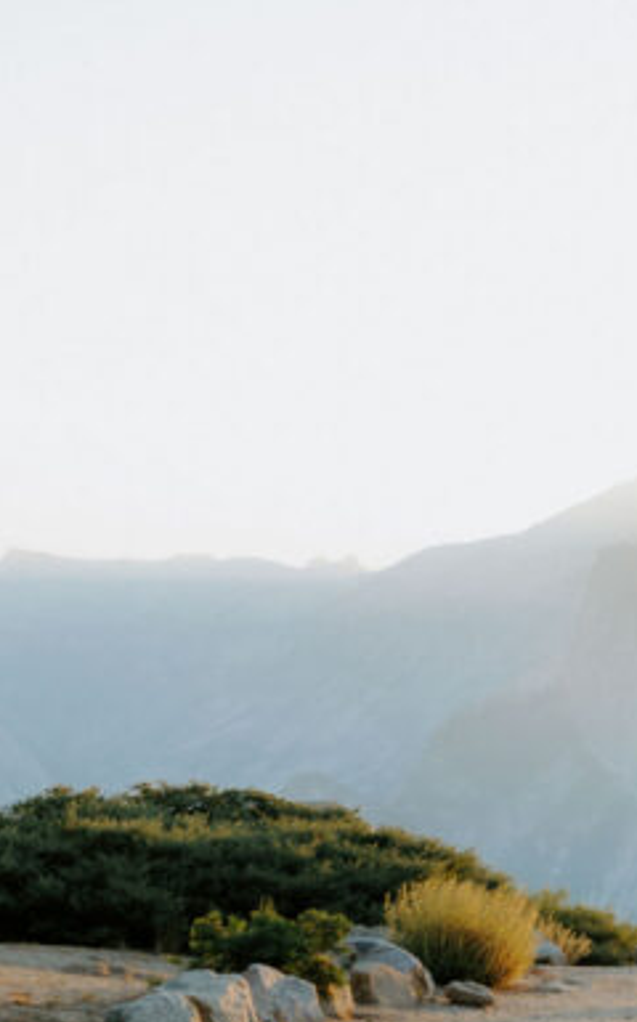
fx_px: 2644
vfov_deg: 21.8
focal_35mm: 95
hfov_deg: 13.2
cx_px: 847
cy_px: 373
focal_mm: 35
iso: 160
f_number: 2.8
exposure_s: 1/320
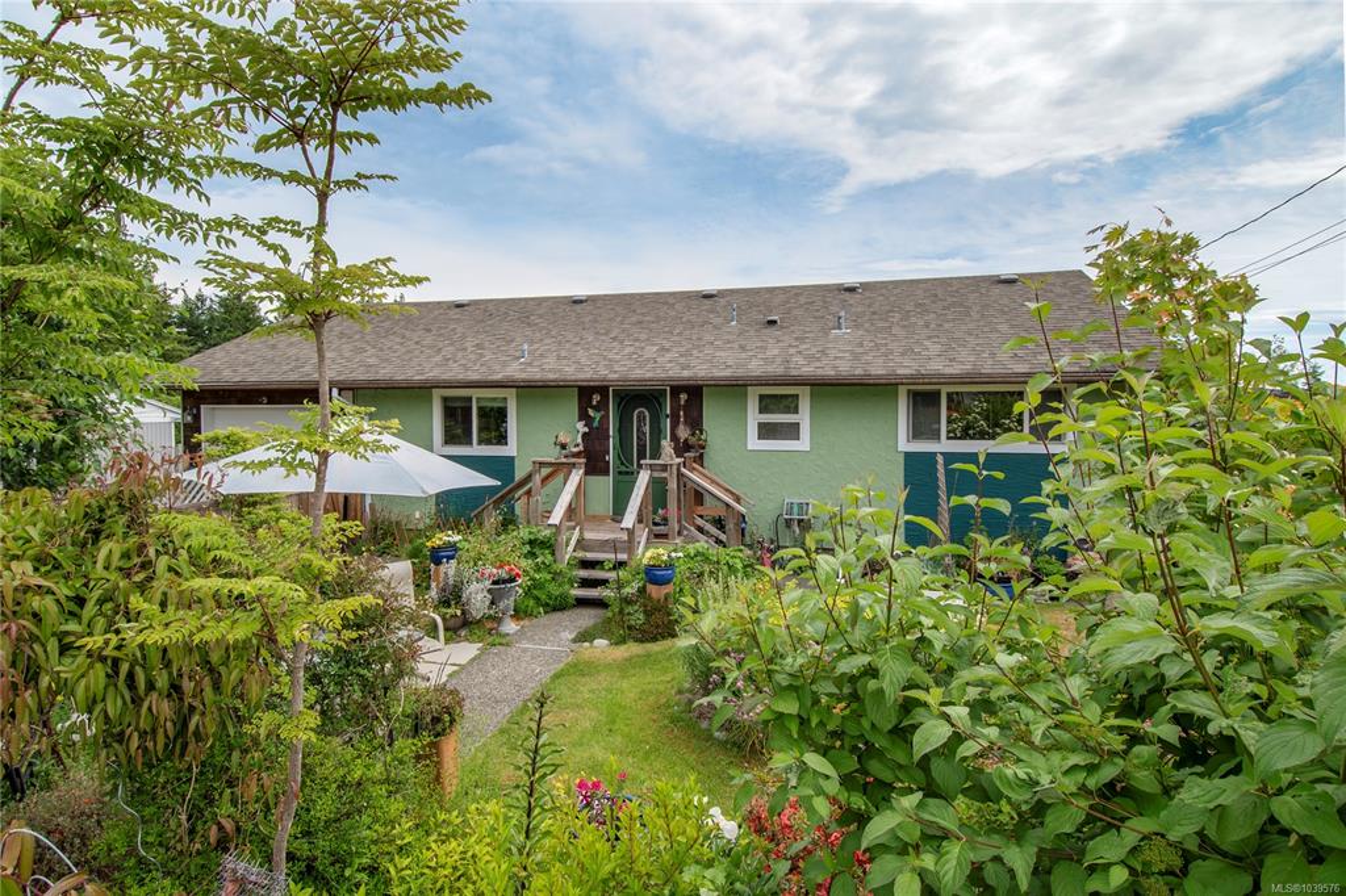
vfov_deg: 67.3
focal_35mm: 18
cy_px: 448
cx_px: 673
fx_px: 673
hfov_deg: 90.0
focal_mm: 12
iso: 320
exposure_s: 1/1250
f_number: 9
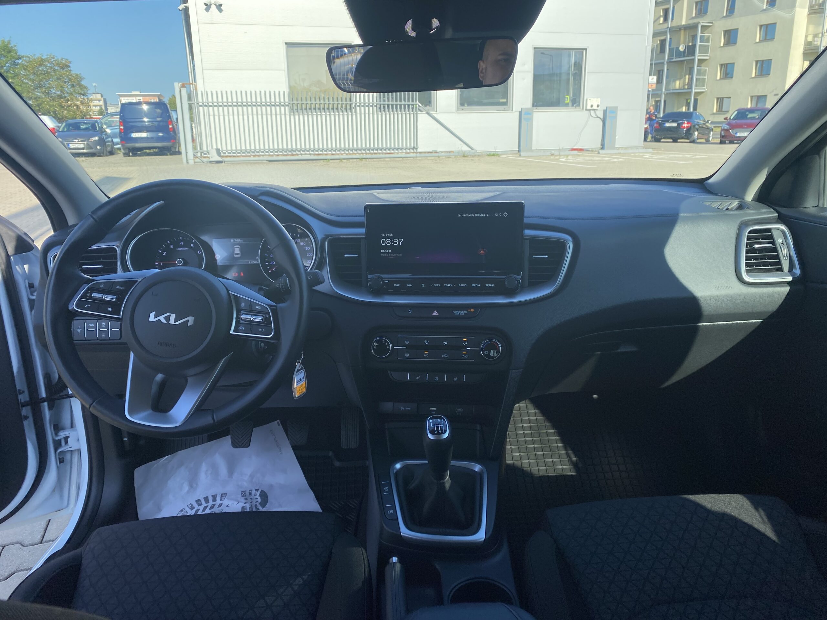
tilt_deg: -19.0
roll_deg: +1.0
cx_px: 414
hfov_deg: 67.3
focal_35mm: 26
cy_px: 310
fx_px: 621
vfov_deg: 53.1
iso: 32
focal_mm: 4.25
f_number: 1.8
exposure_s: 1/864
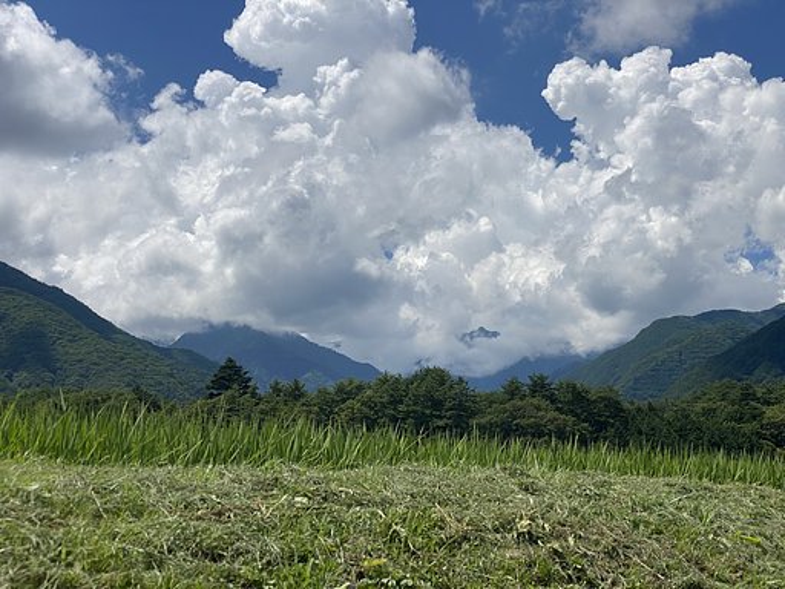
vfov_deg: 28.0
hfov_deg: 36.8
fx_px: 1179
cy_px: 294
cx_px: 392
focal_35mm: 52
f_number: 2
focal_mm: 6
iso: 20
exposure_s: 1/3984
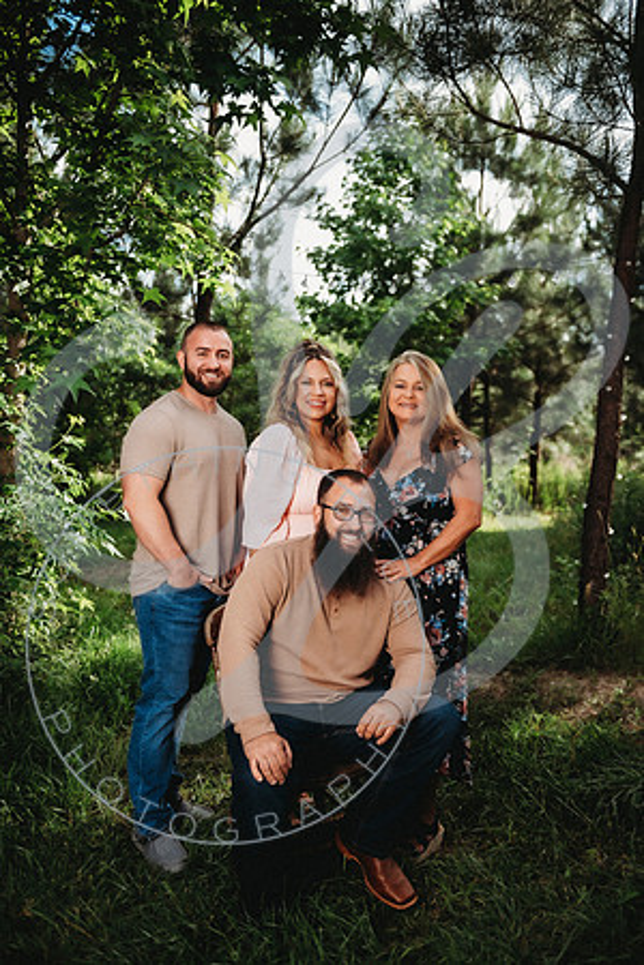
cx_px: 322
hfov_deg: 37.9
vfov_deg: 54.4
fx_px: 939
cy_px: 482
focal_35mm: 35
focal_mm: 35
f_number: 2.8
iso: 50
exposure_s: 1/200
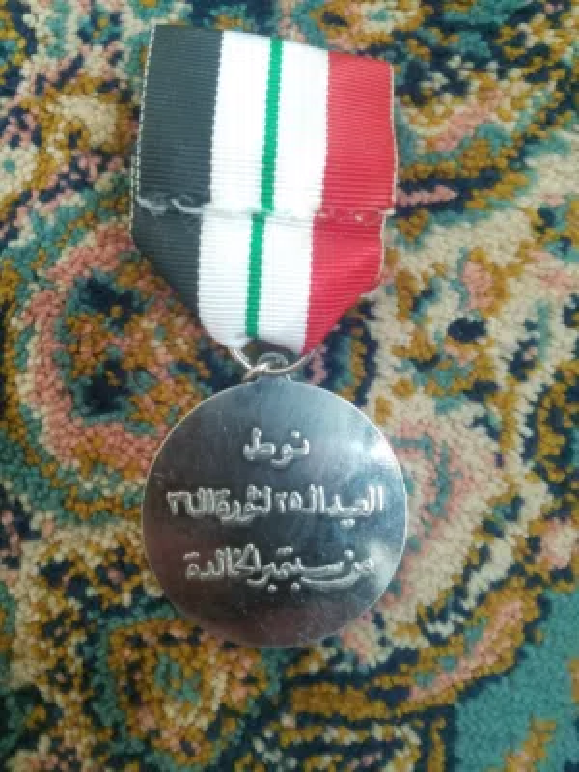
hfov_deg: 53.1
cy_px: 386
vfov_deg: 67.3
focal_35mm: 26
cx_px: 290
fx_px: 580
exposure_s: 1/16
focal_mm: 4.2
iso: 200
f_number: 1.7
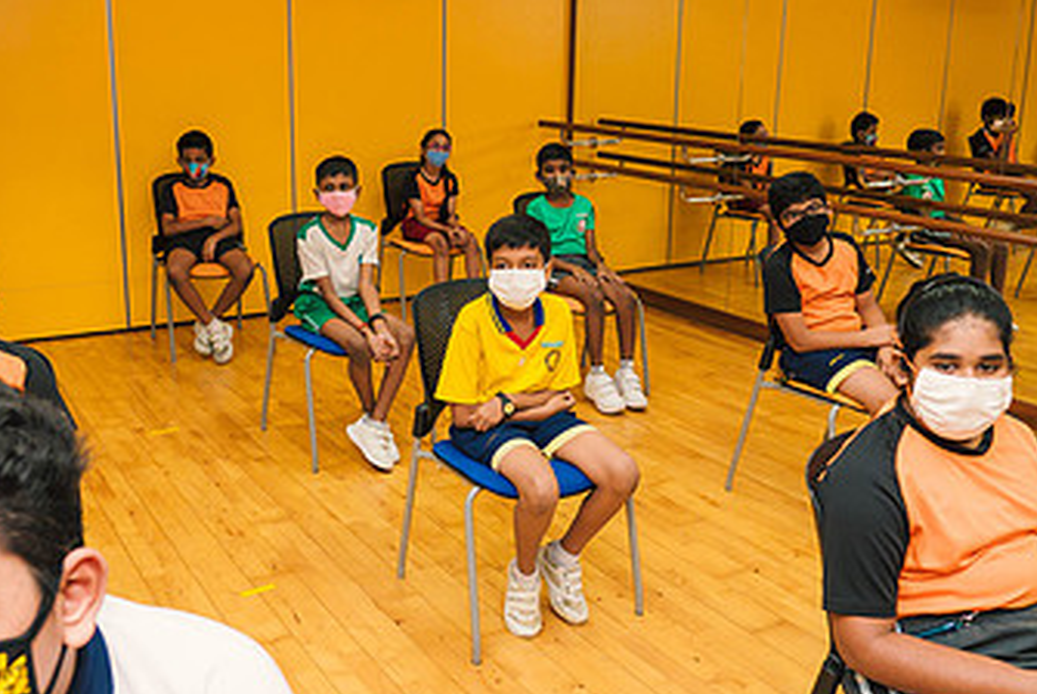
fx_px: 1038
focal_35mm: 36
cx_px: 483
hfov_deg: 53.0
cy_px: 318
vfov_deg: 36.9
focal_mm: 10
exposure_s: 1/125
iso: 400
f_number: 2.2
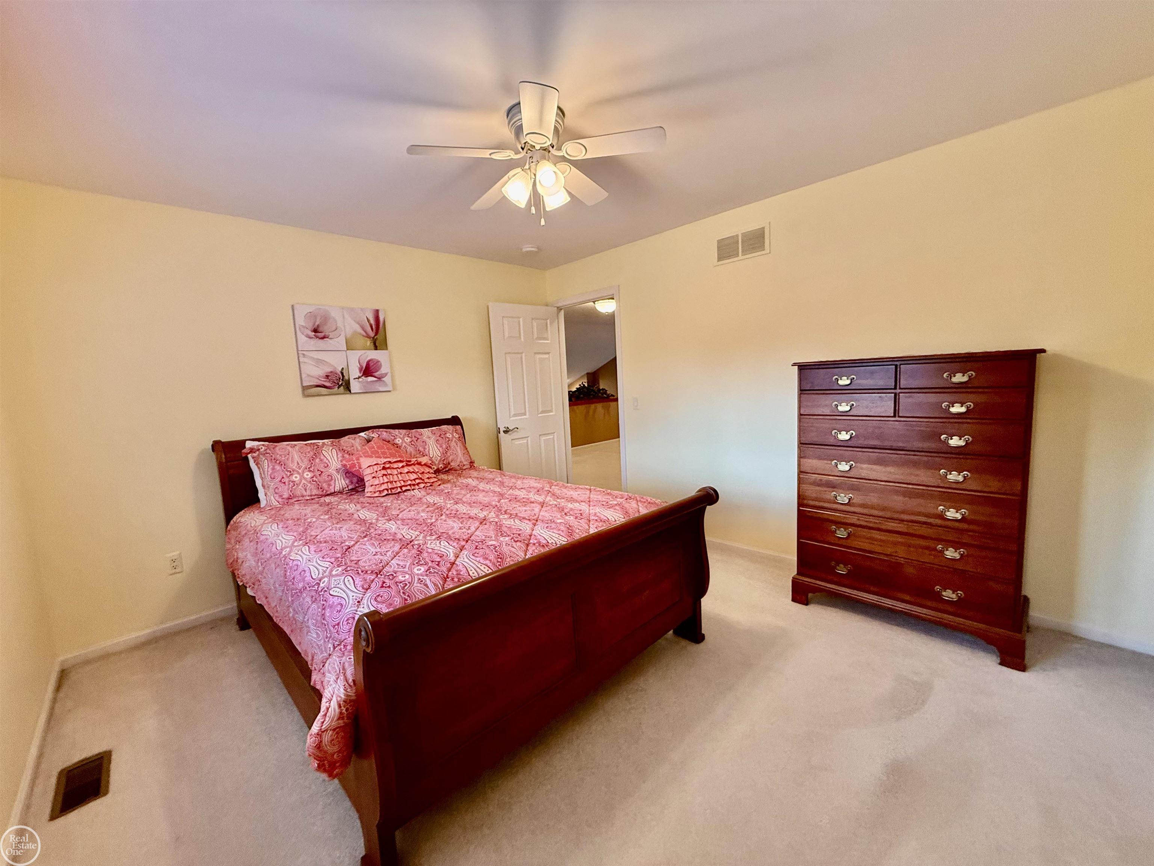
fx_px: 467
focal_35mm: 14
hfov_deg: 102.1
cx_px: 577
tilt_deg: -7.0
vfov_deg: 85.7
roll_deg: +3.2
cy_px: 433
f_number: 2.2
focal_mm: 2.22
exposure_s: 1/120
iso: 320
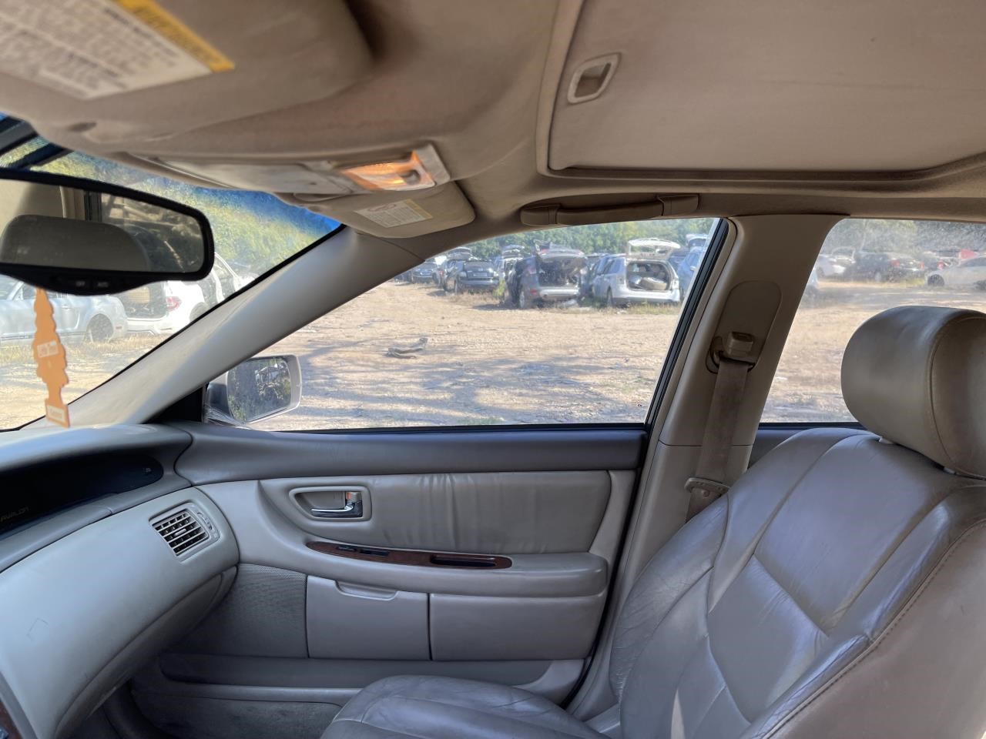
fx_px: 712
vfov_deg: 54.9
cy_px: 370
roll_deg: +2.4
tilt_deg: -8.9
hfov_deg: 69.4
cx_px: 493
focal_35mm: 25
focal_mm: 5.1
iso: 32
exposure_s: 1/232
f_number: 1.6
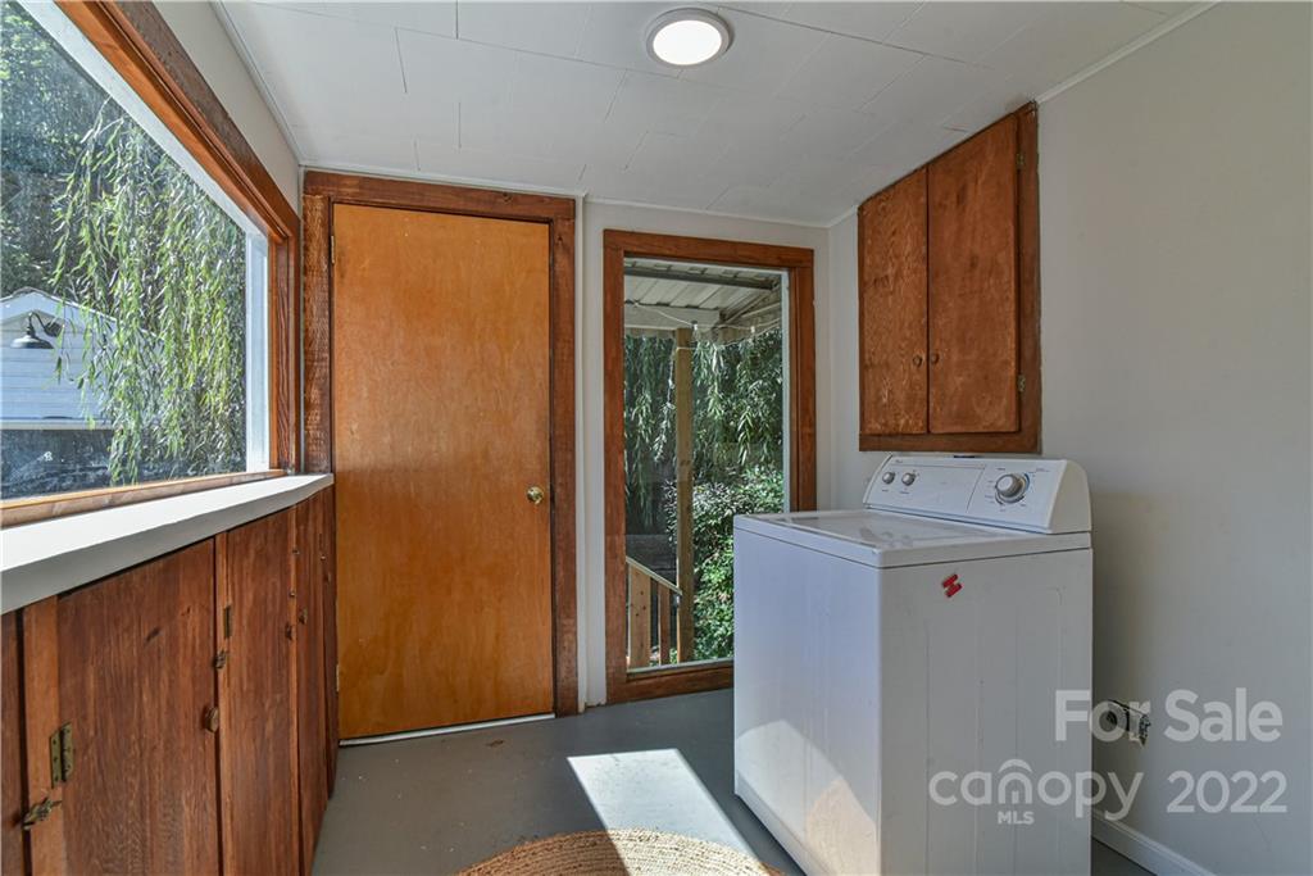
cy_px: 438
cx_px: 656
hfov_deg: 96.7
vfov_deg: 73.8
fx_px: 584
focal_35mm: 16
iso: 1600
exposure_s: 1/500
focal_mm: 16
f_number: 11
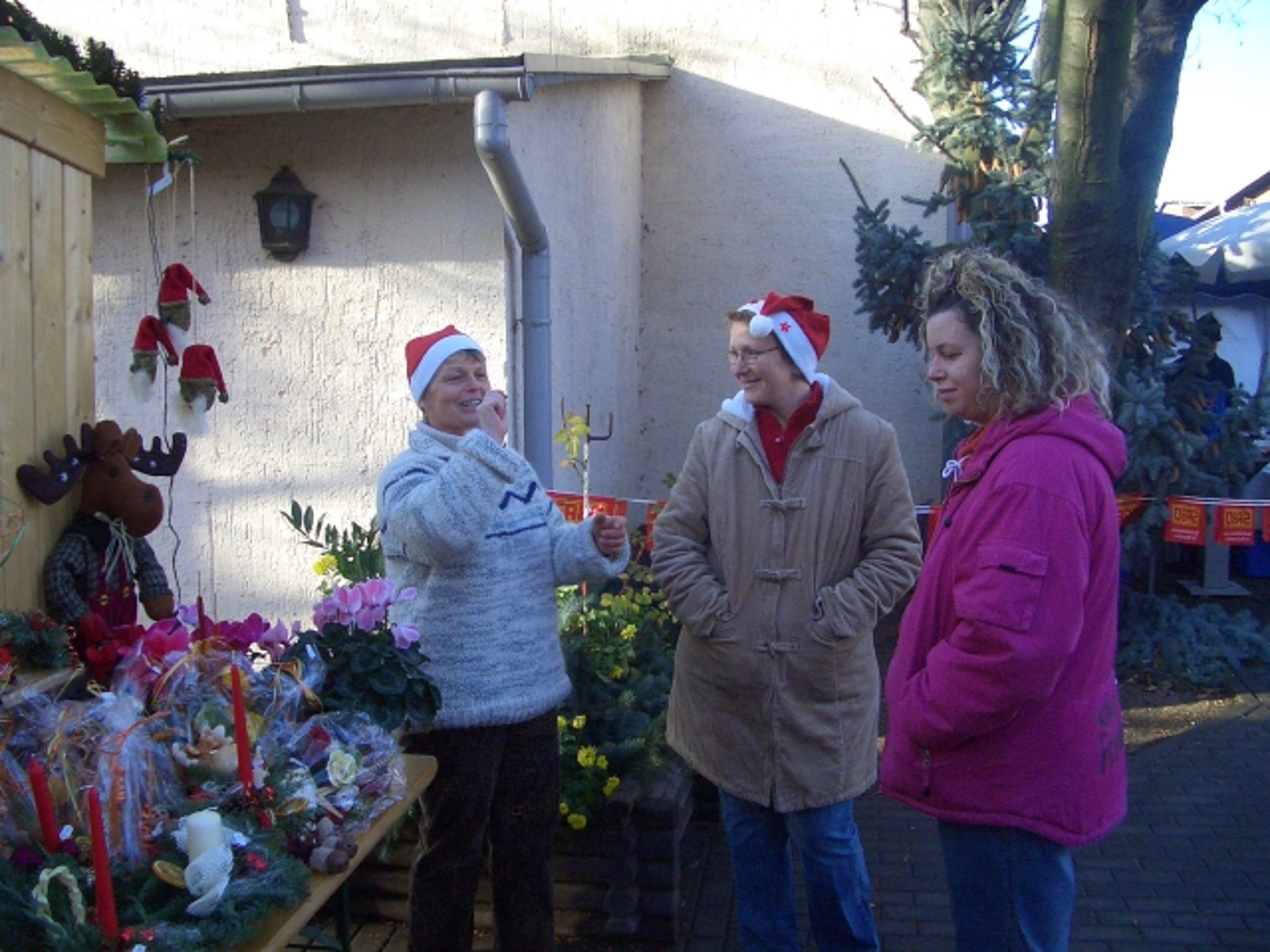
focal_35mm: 35
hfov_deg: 52.6
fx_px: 1284
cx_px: 635
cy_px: 476
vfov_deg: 40.7
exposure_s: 1/800
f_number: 2.6
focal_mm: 5.8
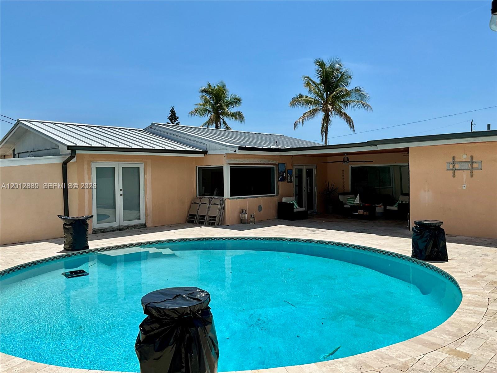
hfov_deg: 61.7
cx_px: 248
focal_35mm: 29
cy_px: 186
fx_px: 416
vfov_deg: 48.2
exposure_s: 1/3788
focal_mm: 3
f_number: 1.8
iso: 25
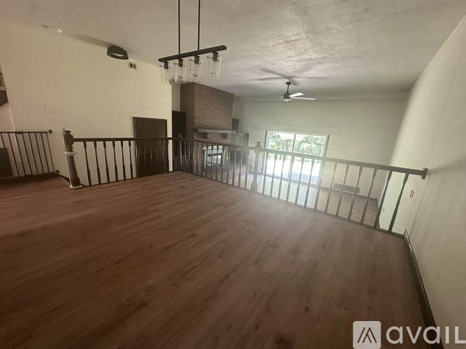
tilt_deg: -14.3
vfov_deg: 85.7
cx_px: 233
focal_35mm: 14
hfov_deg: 102.1
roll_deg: -4.7
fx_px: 188
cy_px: 174
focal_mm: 2.22
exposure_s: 1/60
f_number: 2.2
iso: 500
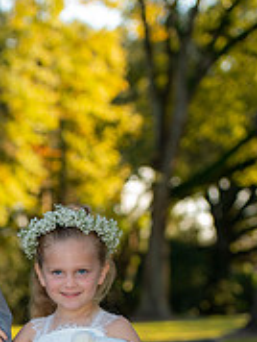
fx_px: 1797
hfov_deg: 8.1
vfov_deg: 10.7
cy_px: 379
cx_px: -20
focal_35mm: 182
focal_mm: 75
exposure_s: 1/250
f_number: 3.5
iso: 200
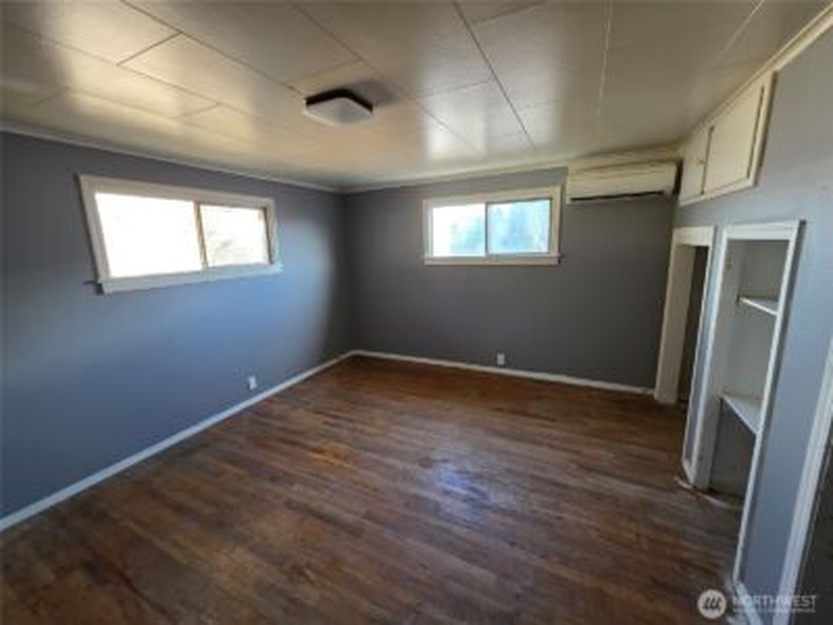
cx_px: 416
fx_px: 313
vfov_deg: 89.9
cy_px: 312
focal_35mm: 13
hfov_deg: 106.2
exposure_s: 1/60
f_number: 1.9
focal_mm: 2.2
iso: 160
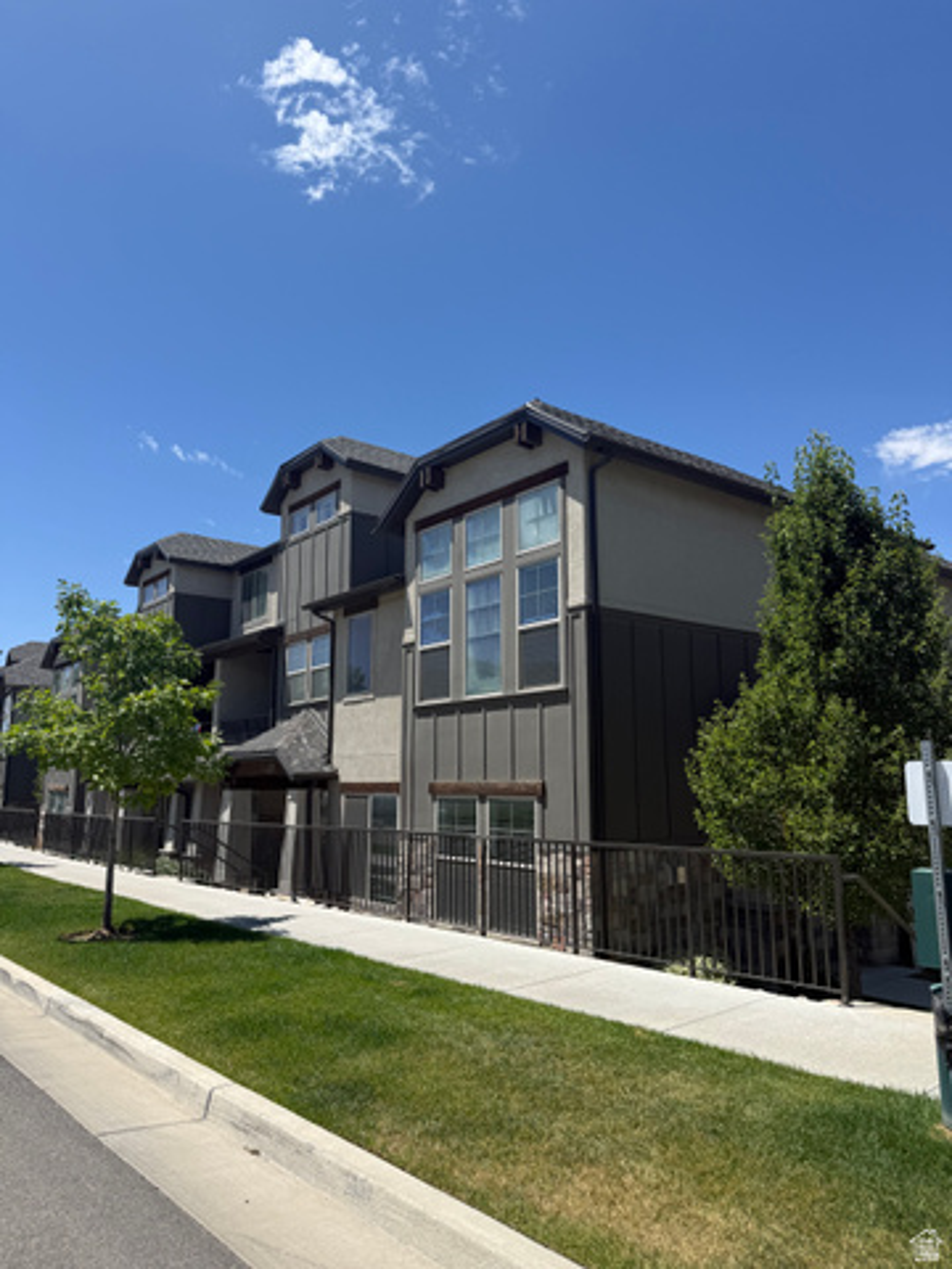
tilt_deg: +9.4
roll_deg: -1.1
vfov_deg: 71.6
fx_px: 880
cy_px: 634
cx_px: 476
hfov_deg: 56.8
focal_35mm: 24
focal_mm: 6.76
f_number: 1.78
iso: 80
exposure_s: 1/4405
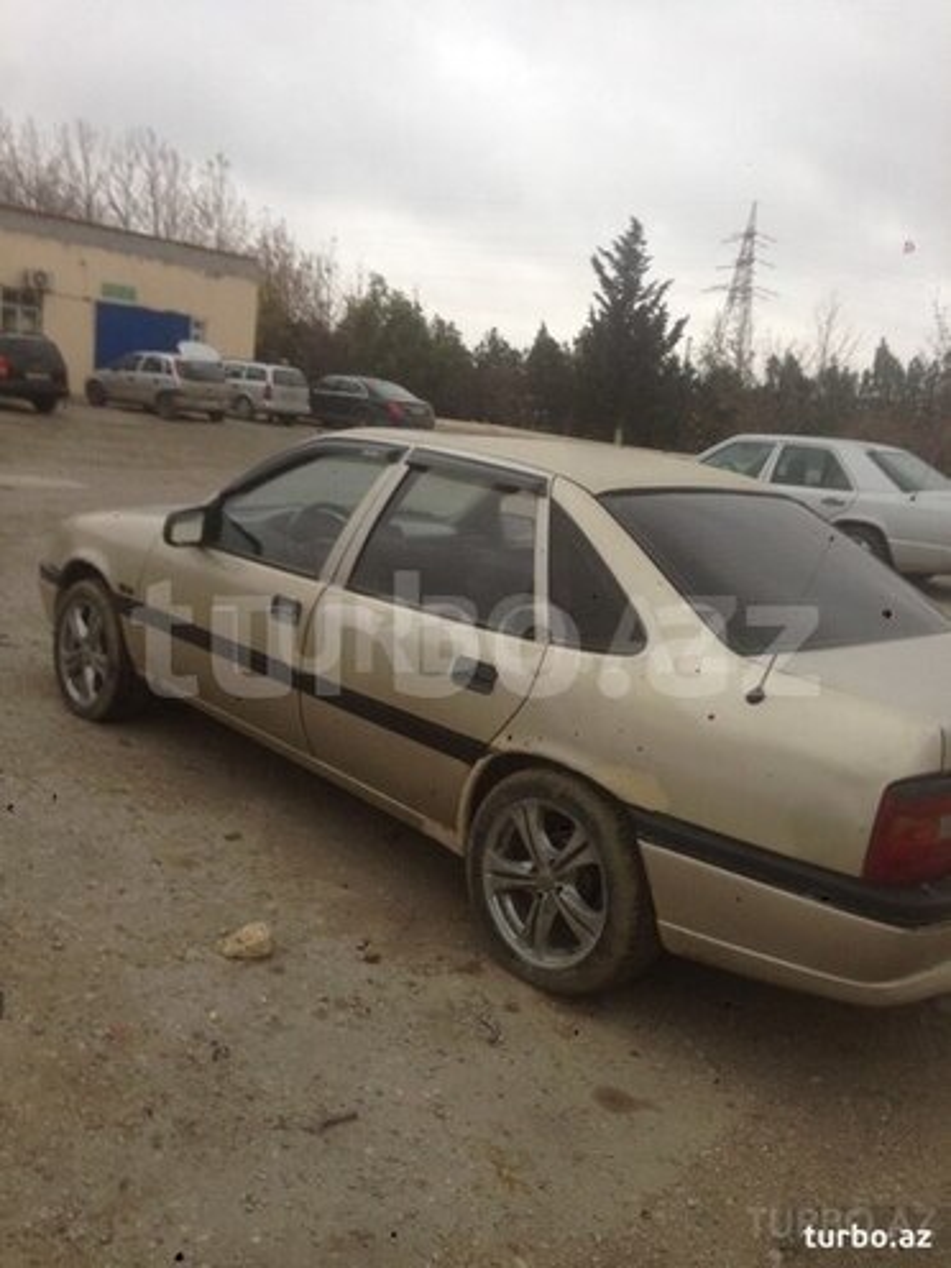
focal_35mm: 33
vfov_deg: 55.4
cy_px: 634
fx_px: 1209
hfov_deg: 42.9
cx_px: 476
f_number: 2.4
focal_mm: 4.12
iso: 50
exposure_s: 1/40
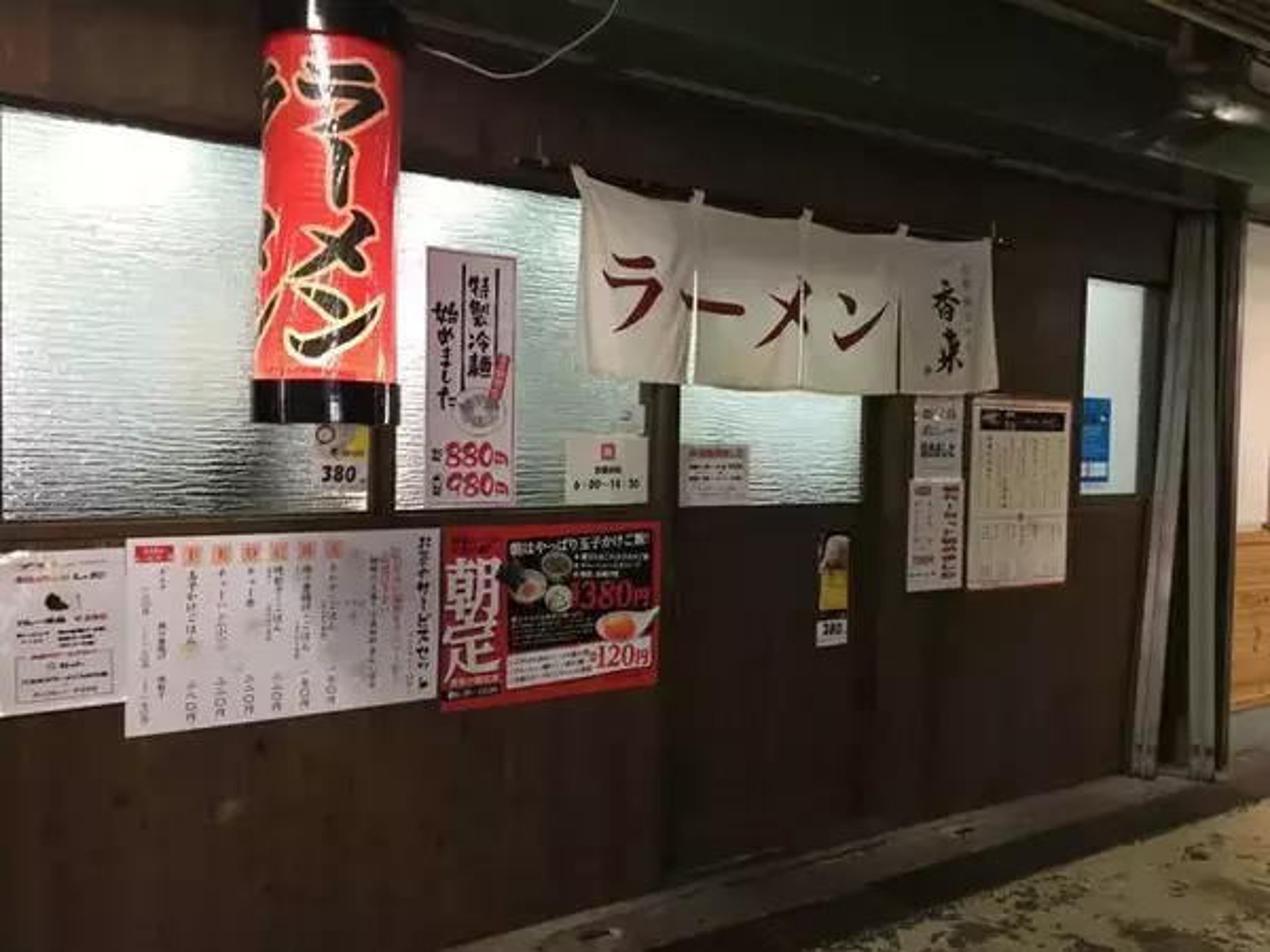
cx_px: 635
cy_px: 476
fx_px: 1064
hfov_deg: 61.7
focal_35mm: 29
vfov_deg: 48.2
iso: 100
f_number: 2.2
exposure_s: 1/30
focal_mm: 4.15
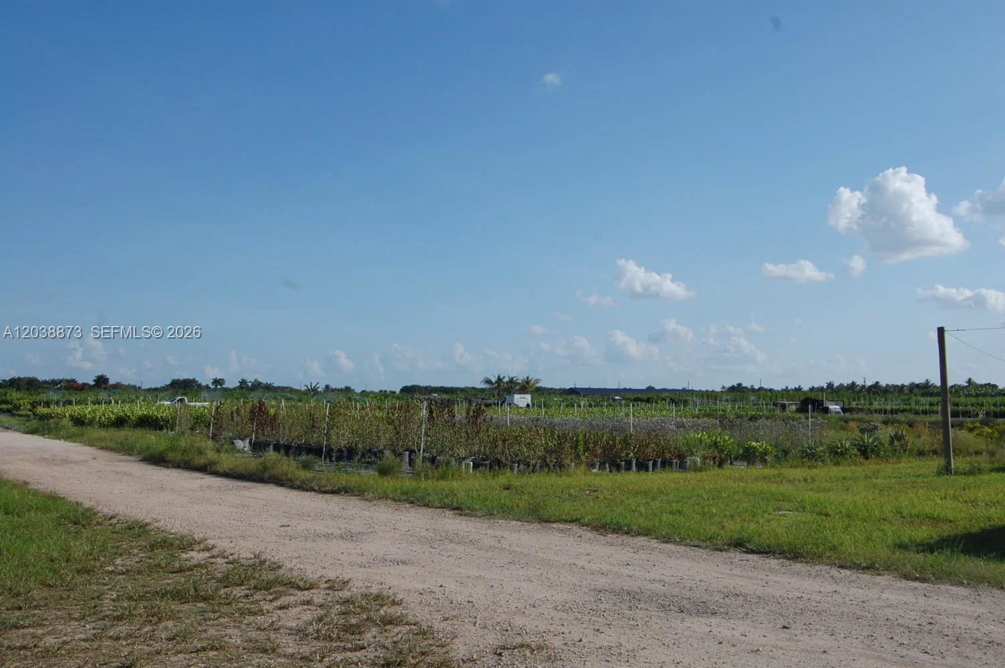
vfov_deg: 34.1
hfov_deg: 49.6
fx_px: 1088
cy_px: 334
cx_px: 502
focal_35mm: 39
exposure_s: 1/400
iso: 200
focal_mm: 26
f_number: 10
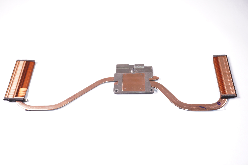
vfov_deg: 33.0
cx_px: 124
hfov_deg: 48.0
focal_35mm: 40
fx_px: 279
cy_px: 82
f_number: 5.6
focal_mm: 27
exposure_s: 1/50
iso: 200
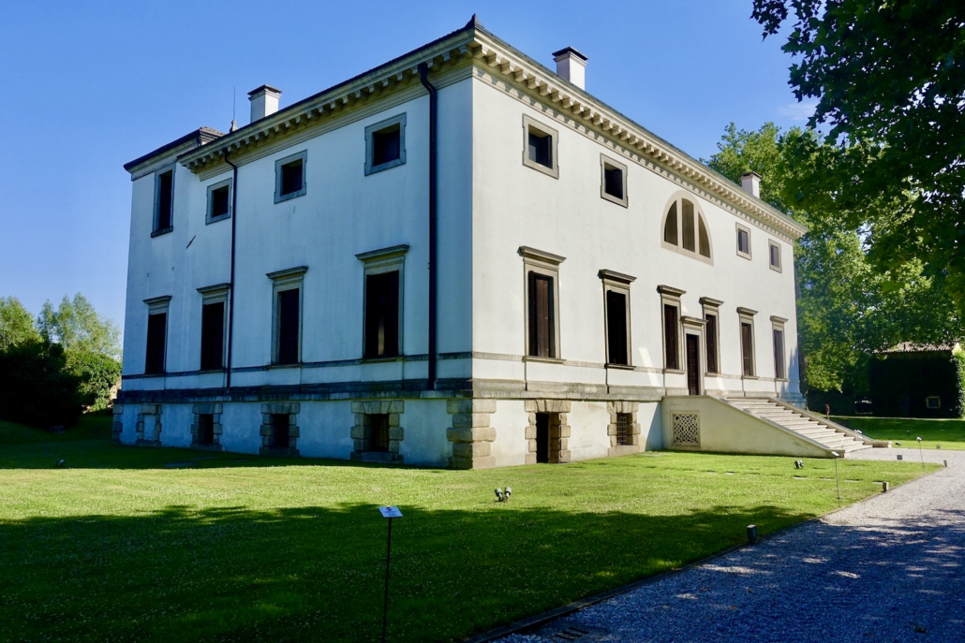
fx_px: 697
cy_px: 322
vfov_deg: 49.6
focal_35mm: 26
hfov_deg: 69.4
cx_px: 482
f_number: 5.6
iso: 125
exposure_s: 1/640
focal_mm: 9.4
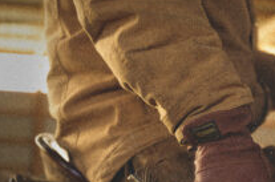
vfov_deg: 15.2
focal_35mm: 89
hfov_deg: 22.7
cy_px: 142
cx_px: 209
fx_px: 678
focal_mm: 46
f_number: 2.8
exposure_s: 1/160
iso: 1000
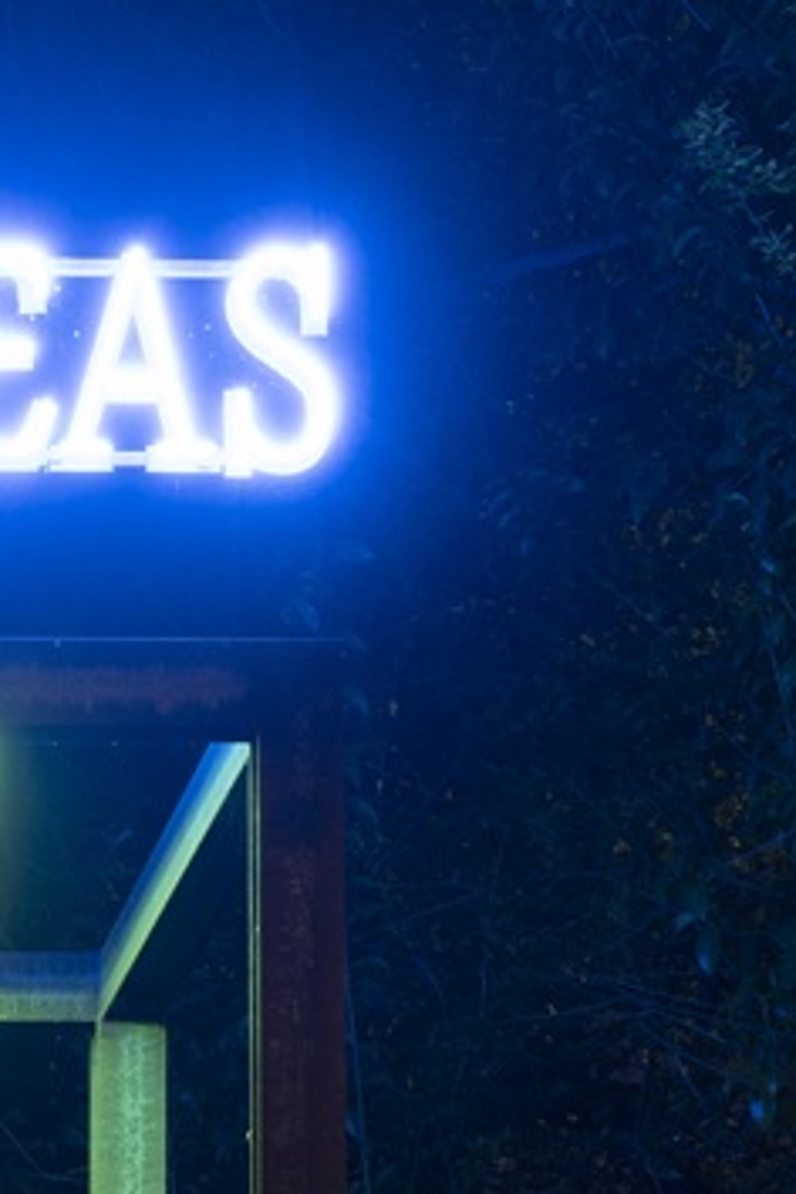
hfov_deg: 6.9
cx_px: -546
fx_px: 6467
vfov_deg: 10.2
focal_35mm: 195
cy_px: 1794
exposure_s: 6
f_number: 10
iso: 200
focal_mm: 45
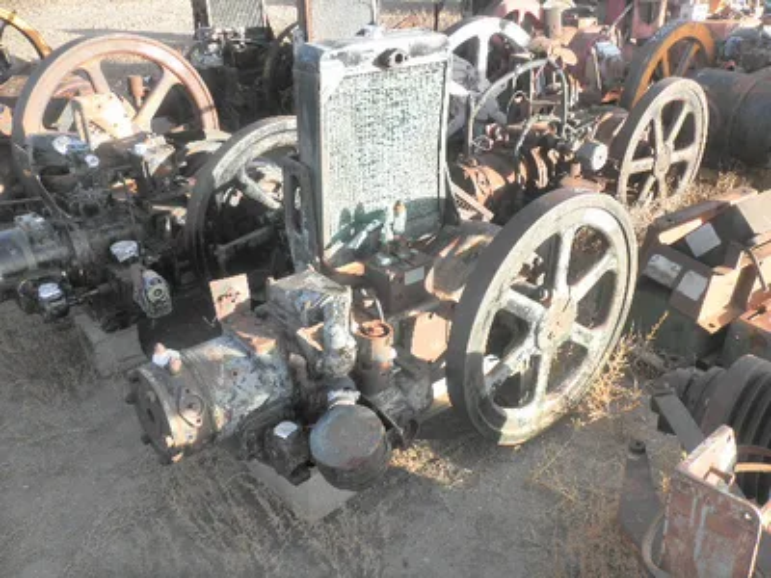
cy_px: 289
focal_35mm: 35
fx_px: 780
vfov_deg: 40.7
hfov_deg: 52.6
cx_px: 386
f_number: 3.2
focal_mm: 6.1
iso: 64
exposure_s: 1/160
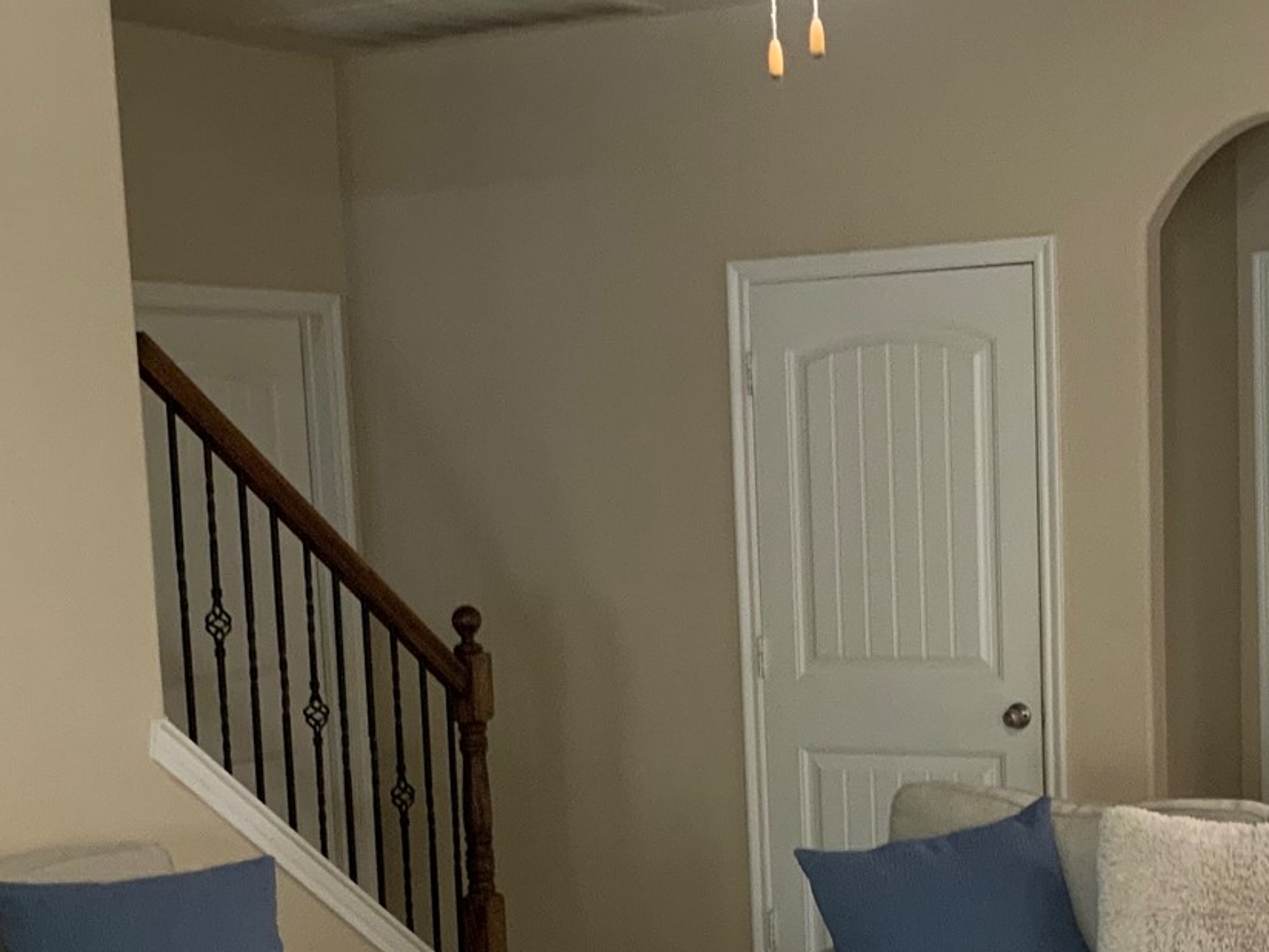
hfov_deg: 26.9
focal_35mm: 72
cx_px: 851
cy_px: 827
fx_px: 2640
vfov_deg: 20.1
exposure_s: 1/60
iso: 160
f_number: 1.8
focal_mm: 3
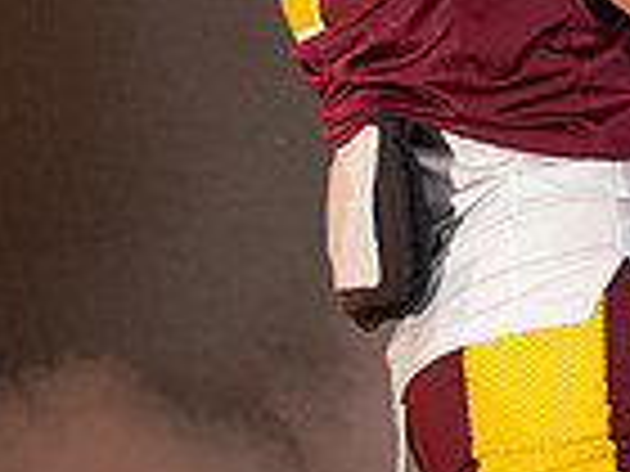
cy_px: 229
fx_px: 8390
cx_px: 1442
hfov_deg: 4.2
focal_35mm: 461
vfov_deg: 3.2
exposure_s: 1/125
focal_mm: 60
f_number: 5.6
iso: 80
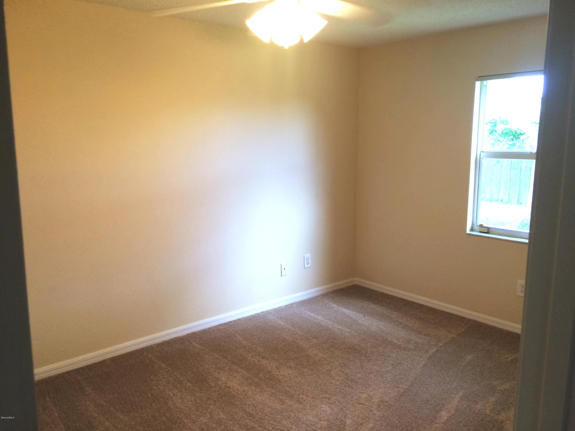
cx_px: 288
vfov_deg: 48.2
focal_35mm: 29
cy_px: 216
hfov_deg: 61.7
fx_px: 482
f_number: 2.2
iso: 50
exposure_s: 1/120
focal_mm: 4.15
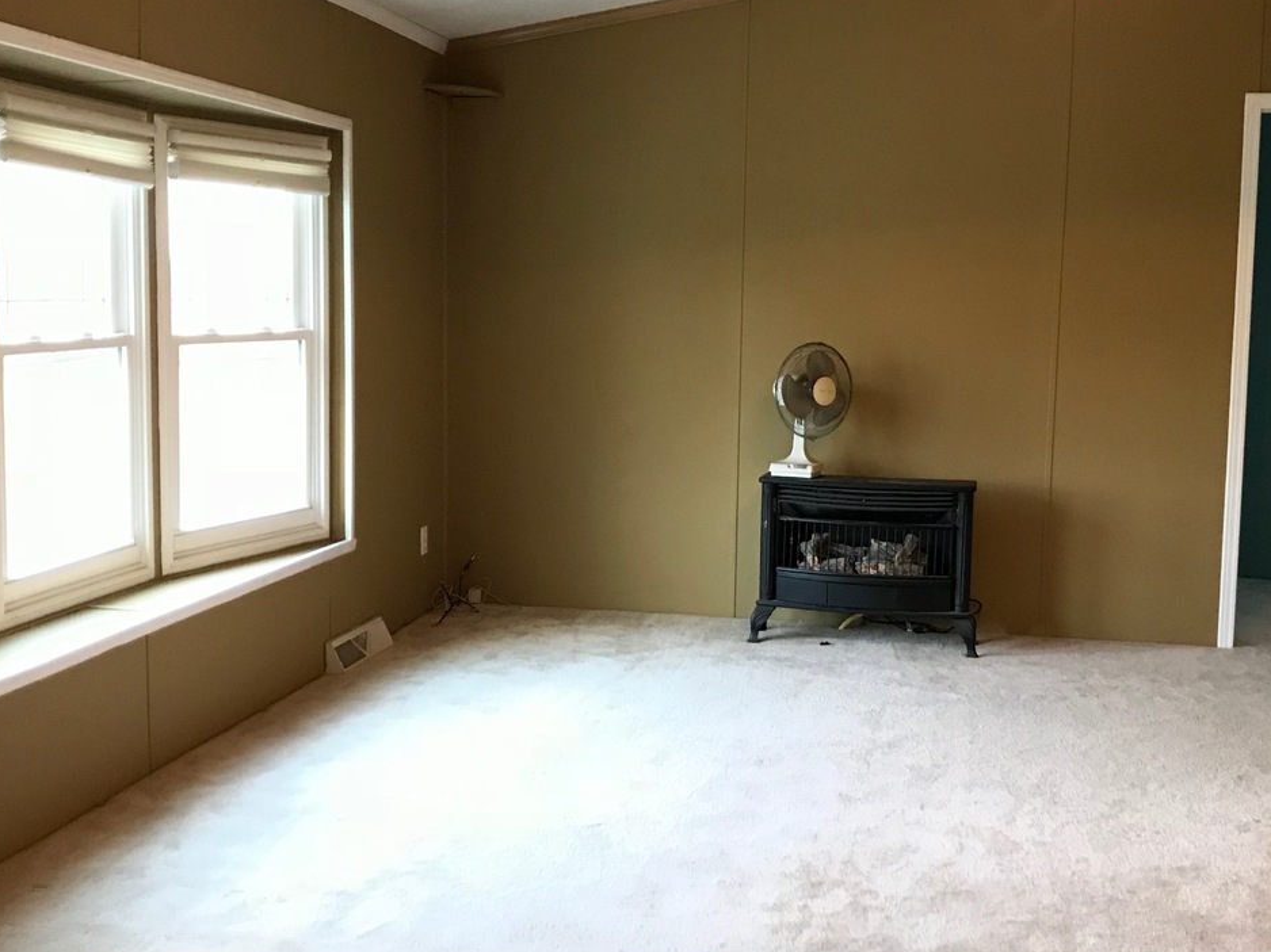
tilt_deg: -4.9
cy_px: 460
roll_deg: -1.2
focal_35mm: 43
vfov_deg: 33.6
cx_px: 687
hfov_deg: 43.8
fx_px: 1578
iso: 80
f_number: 1.8
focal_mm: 3.99
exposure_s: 1/15
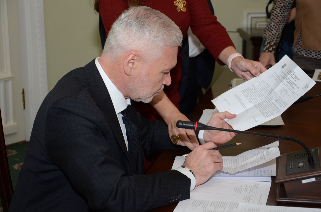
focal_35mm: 72
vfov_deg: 18.8
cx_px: 160
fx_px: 641
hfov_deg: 28.1
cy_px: 106
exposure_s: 1/250
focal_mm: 48
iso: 640
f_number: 4.8
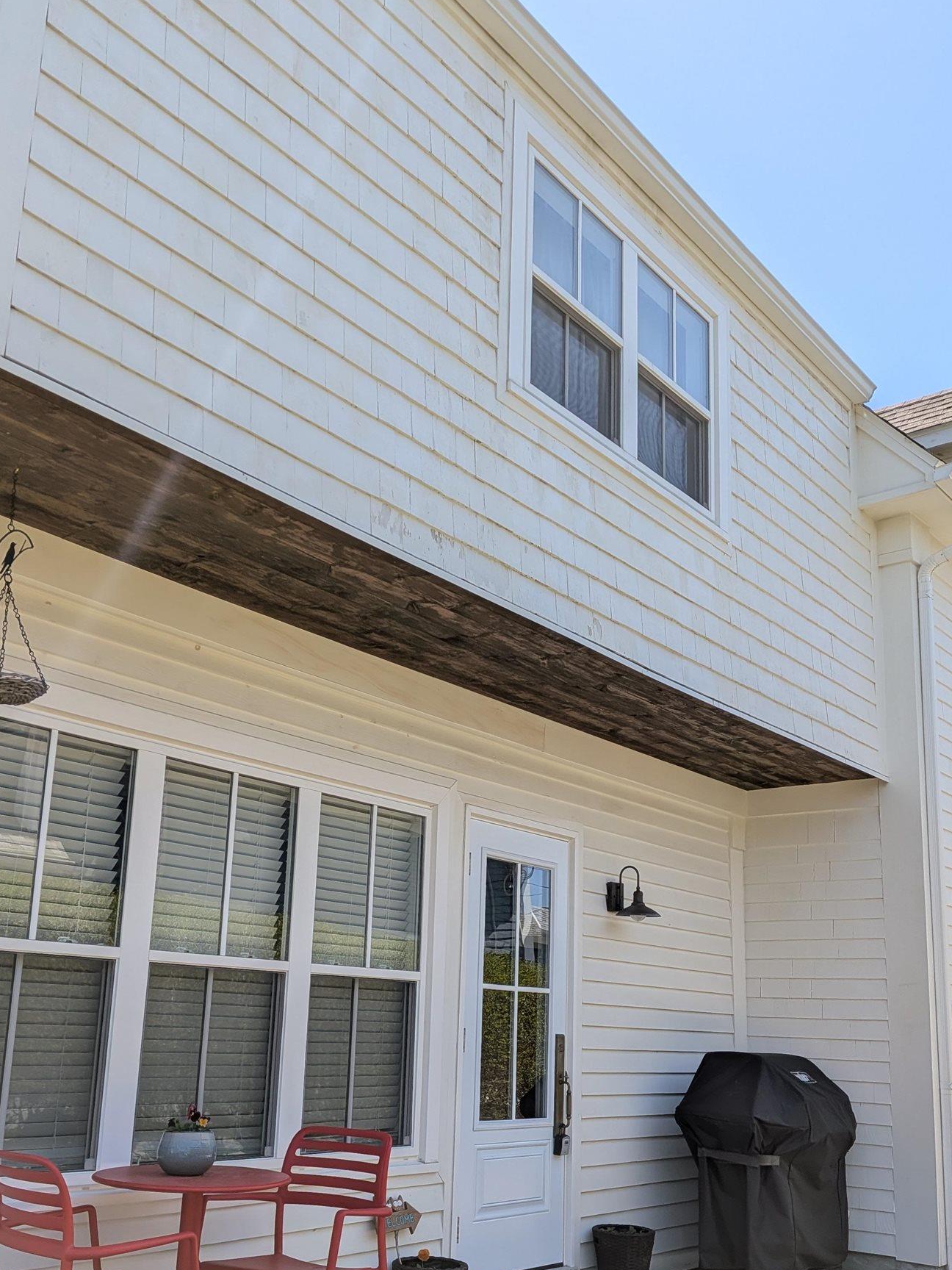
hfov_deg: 44.2
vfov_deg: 56.5
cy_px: 750
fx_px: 1173
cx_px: 476
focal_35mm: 32
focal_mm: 4.53
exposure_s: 1/1495
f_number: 1.7
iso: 29
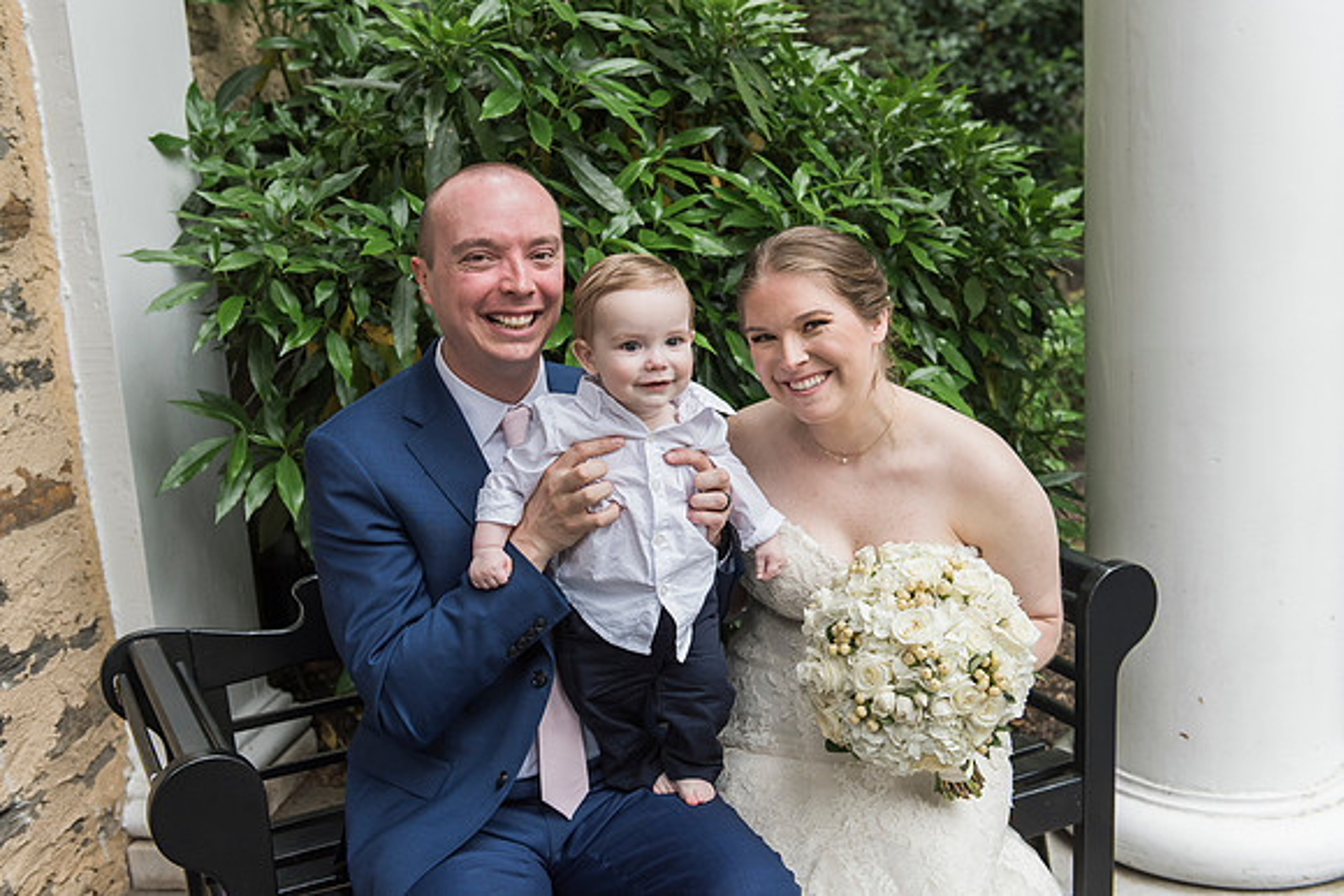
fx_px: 1496
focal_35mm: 40
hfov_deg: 48.4
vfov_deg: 33.4
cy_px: 424
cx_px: 636
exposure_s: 1/250
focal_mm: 38
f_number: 4
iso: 800
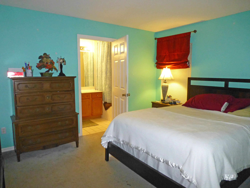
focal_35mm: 24
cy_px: 94
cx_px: 125
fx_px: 173
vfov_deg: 56.8
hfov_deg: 71.6
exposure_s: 1/60
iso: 800
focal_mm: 4.3
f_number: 3.3
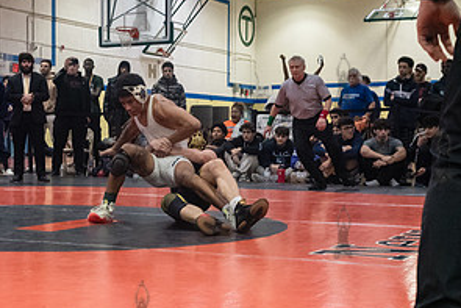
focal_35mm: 71
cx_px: 133
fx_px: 910
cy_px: 155
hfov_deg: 28.1
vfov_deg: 19.2
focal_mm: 35
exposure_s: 1/400
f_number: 4
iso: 8000
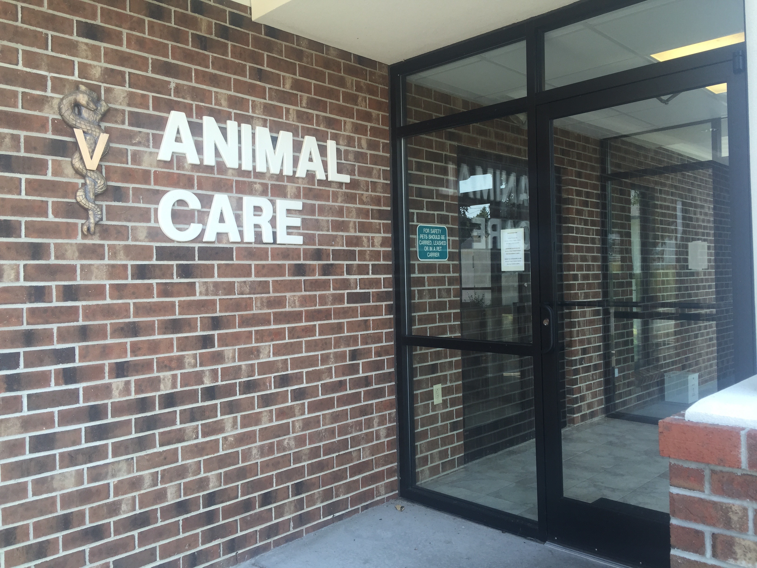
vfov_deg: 48.2
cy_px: 284
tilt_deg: +1.7
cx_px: 378
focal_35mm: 29
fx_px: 634
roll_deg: +0.1
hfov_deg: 61.7
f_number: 2.2
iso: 32
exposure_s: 1/152
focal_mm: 4.15
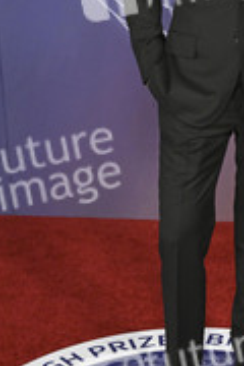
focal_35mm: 111
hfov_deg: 12.2
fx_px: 1128
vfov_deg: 18.3
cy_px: 75
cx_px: 238
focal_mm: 50
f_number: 4
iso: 2000
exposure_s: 1/320
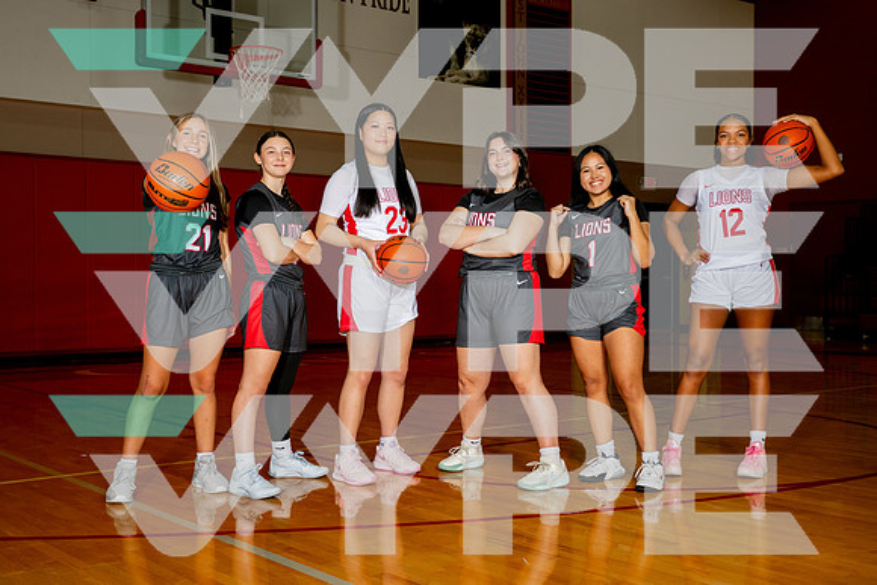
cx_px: 438
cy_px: 292
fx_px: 1109
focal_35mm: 46
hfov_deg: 43.2
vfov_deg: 29.6
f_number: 6.3
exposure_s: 1/200
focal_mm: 44
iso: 400
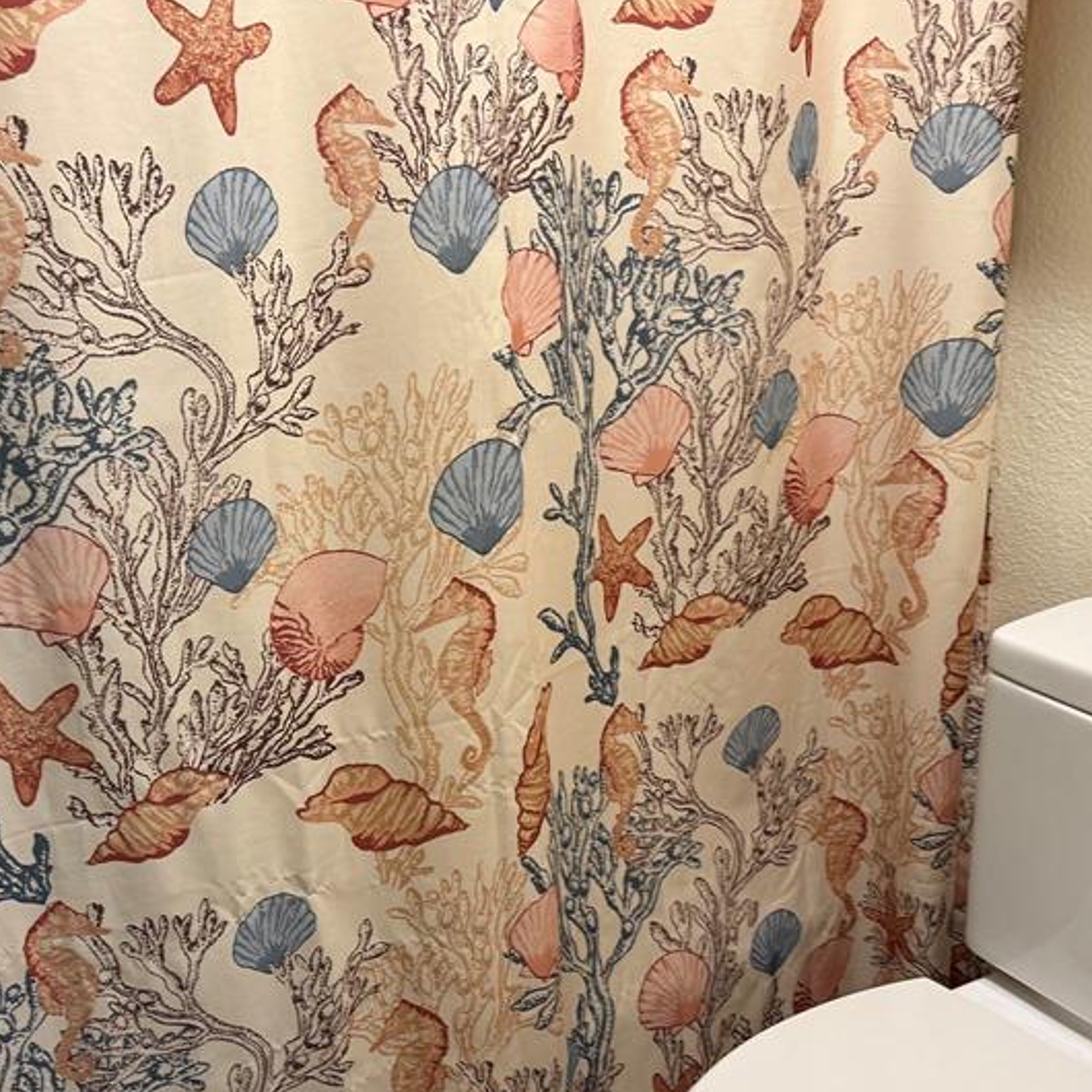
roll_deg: +3.8
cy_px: 682
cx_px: 352
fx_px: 1463
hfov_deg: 40.4
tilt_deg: -23.3
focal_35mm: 41
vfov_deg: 40.6
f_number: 1.78
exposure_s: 1/60
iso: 250
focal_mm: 6.76
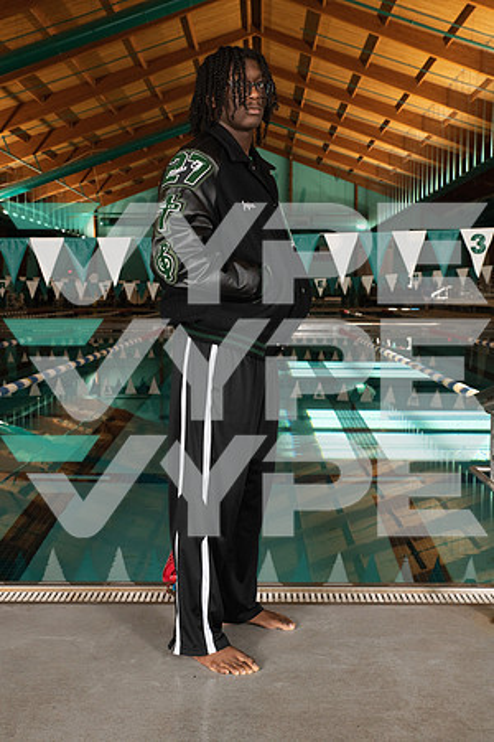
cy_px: 371
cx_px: 247
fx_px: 864
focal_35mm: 42
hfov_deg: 31.9
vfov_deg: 46.4
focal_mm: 42
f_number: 7.1
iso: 800
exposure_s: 1/250
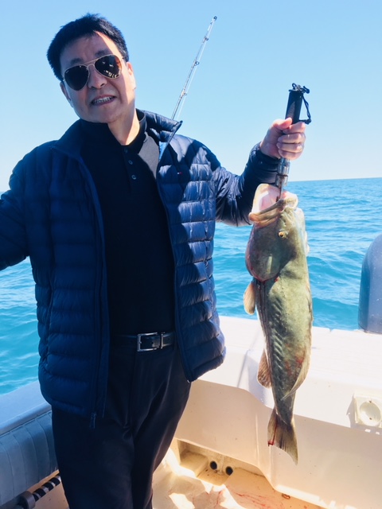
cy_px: 254
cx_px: 191
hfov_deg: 48.2
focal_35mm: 29
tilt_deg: -11.6
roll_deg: +1.7
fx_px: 427
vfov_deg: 61.7
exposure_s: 1/746
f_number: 2.2
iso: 25
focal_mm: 4.15
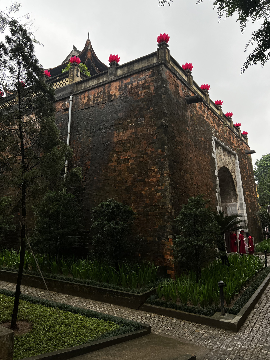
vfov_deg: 67.3
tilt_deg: +7.7
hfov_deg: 53.1
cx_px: 135
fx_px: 270
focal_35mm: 26
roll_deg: -0.1
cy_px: 180
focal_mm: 5.7
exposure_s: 1/1224
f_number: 1.5
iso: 50
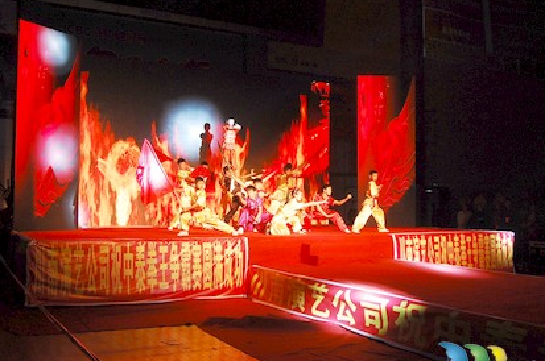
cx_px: 276
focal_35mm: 40
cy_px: 182
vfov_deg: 33.3
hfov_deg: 48.5
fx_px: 605
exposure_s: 1/80
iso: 800
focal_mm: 22
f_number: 4.5
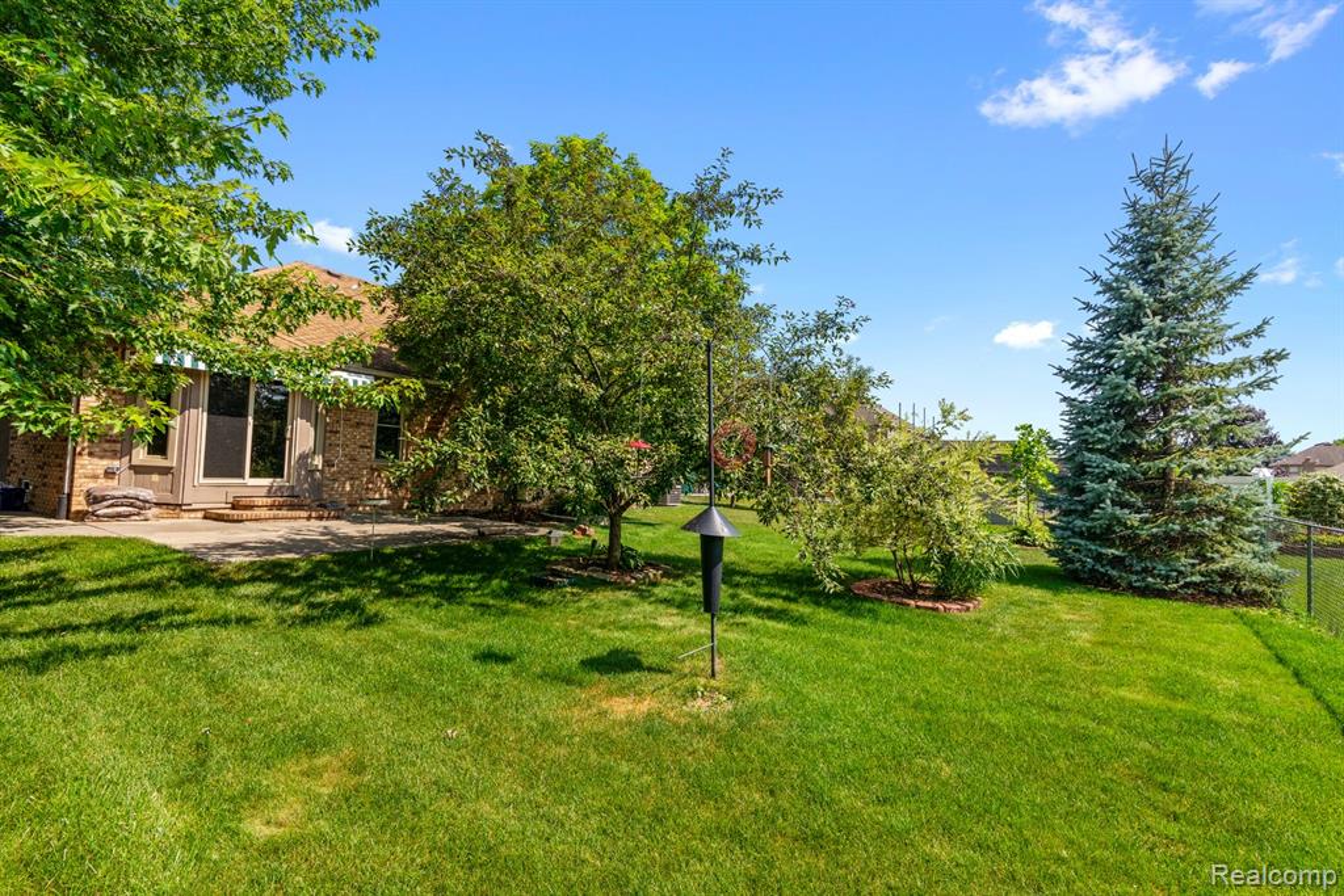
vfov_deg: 70.5
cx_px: 672
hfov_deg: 93.3
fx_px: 635
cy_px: 448
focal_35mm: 17
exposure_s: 1/320
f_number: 9
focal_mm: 17
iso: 400
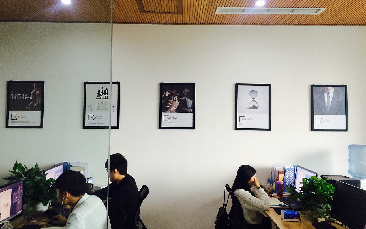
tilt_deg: +3.2
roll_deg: -0.5
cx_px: 184
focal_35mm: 31
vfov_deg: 40.6
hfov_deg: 61.2
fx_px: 309
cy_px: 105
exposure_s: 1/33
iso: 125
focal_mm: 4.15
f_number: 2.2
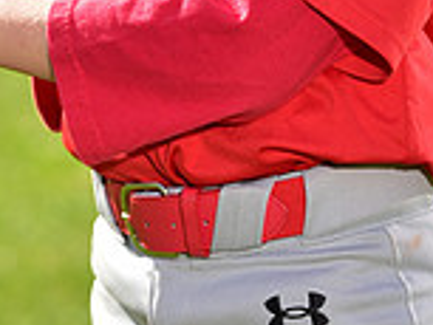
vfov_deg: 3.1
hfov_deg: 4.2
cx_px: 293
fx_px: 5921
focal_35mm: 473
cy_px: -167
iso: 80
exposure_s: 1/250
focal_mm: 130
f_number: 5
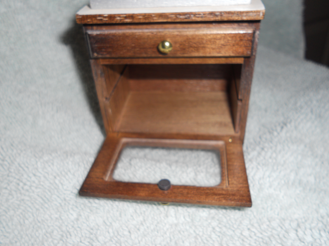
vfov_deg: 44.2
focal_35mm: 32
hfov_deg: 56.8
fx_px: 304
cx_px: 164
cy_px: 123
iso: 80
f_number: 8.8
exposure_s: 1/25
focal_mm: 5.8
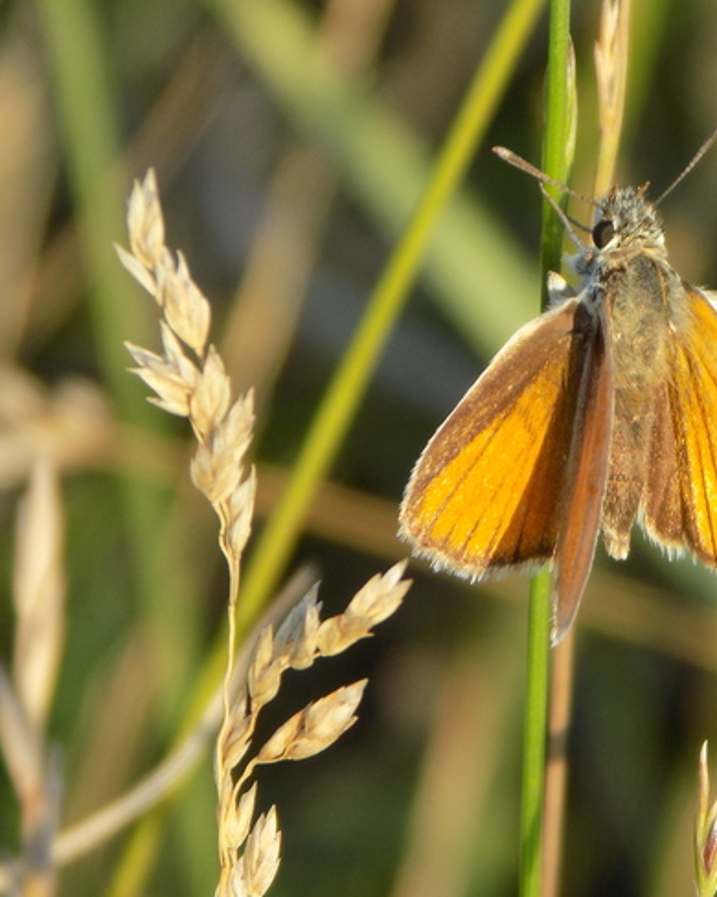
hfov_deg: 3.9
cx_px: 670
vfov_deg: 4.8
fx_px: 10643
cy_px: 439
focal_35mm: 401
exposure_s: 1/100
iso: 80
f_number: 5.6
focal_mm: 41.8
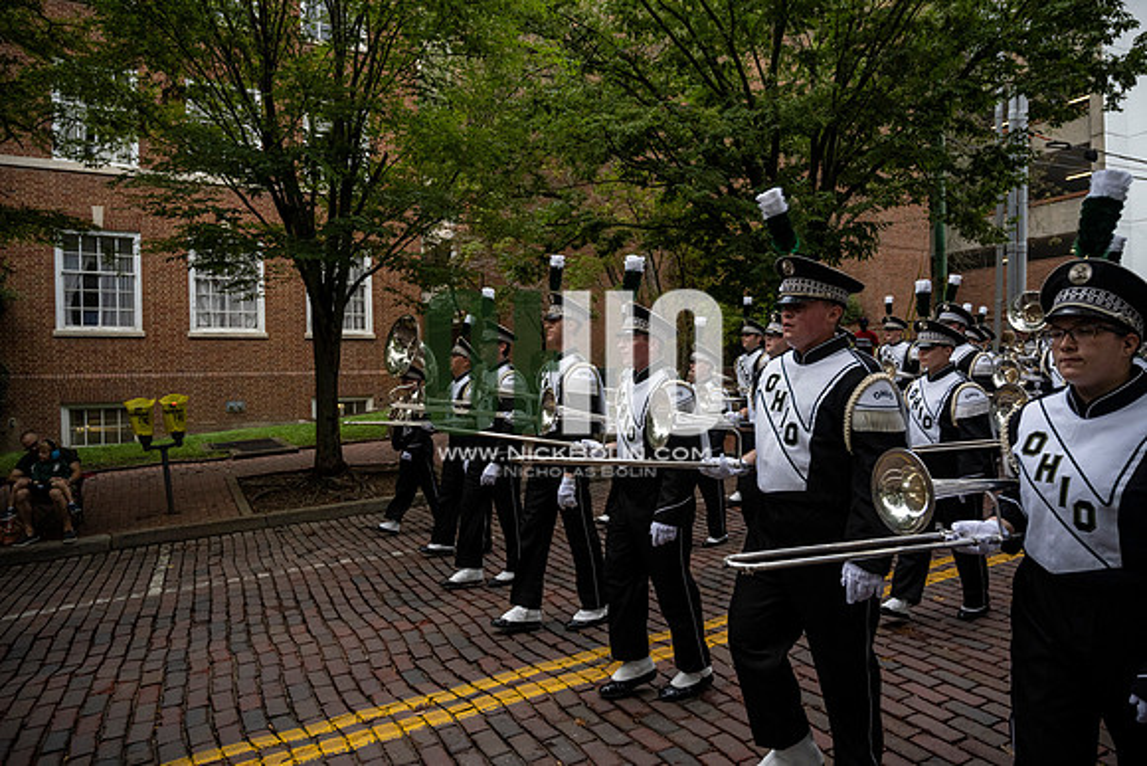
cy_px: 383
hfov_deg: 73.7
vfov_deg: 53.2
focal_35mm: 24
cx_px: 574
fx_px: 765
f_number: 4
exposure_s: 1/1600
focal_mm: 24
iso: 800
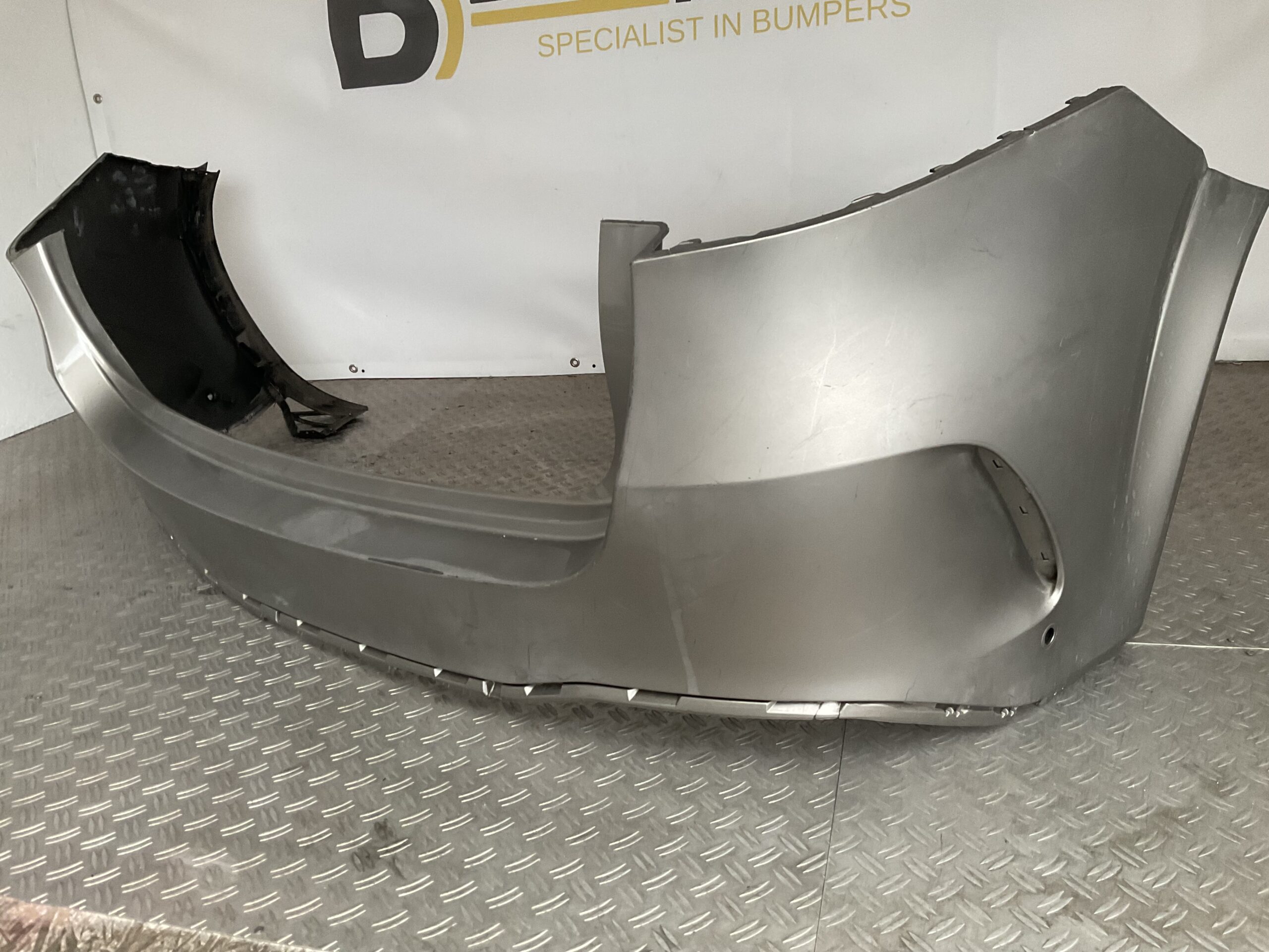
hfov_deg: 61.7
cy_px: 476
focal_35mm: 29
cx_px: 634
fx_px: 1063
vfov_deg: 48.2
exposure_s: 1/60
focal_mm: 3
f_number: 1.8
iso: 125
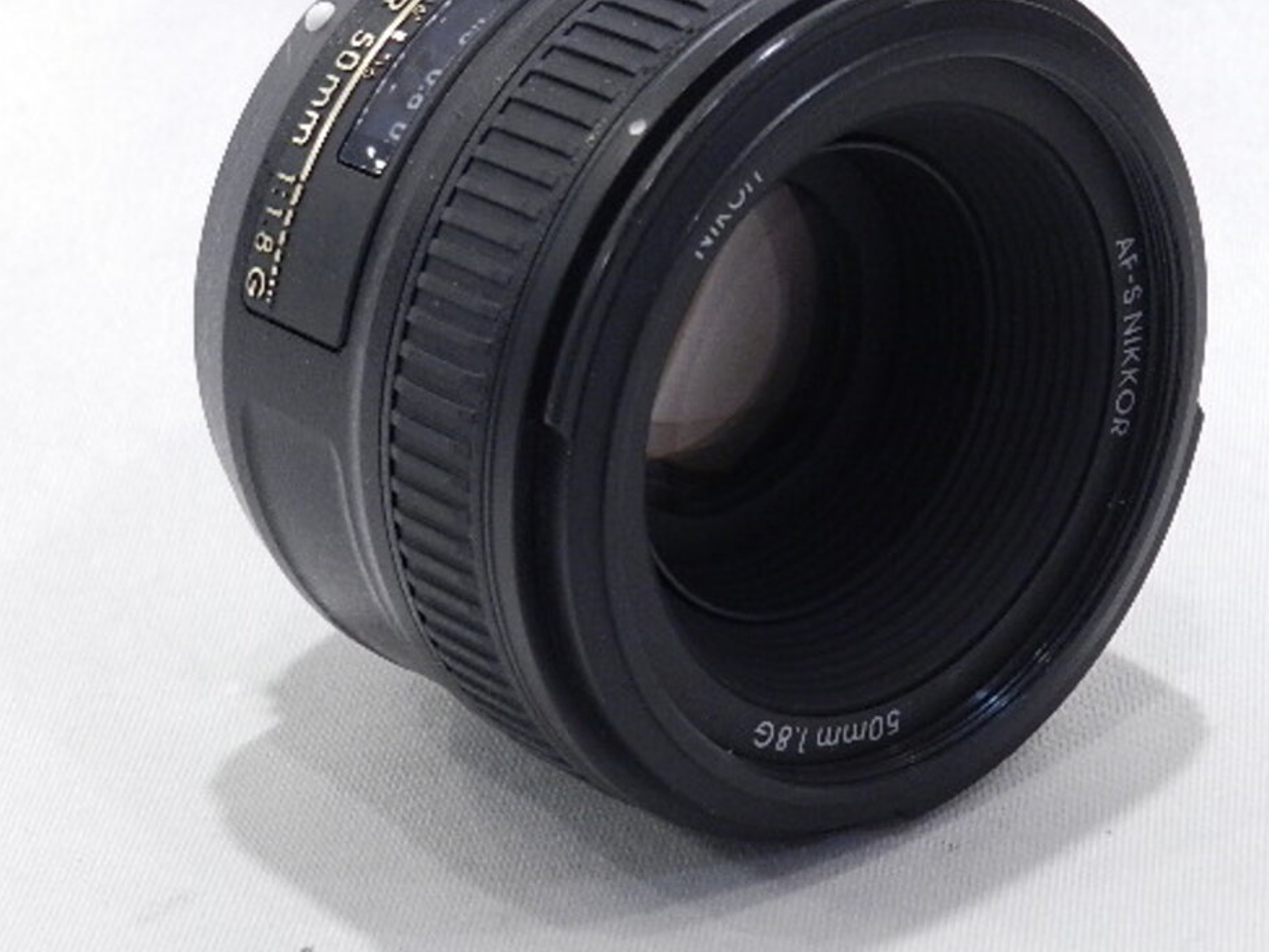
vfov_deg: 13.4
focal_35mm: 110
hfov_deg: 17.9
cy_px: 345
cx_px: 779
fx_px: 4033
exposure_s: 1/50
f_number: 4.4
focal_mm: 14.9
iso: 800
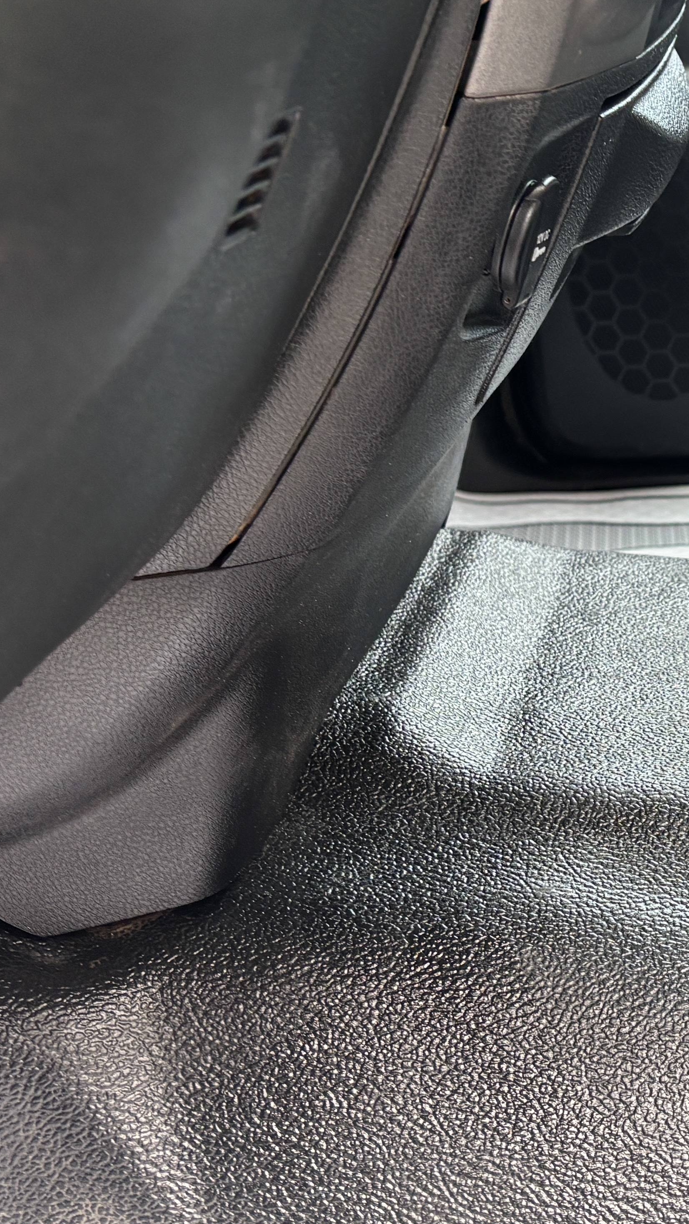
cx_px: 763
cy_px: 602
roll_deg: +2.2
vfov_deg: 37.8
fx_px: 1786
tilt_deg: -24.3
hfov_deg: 20.8
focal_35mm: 55
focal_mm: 5.96
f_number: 1.6
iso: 125
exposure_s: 1/84
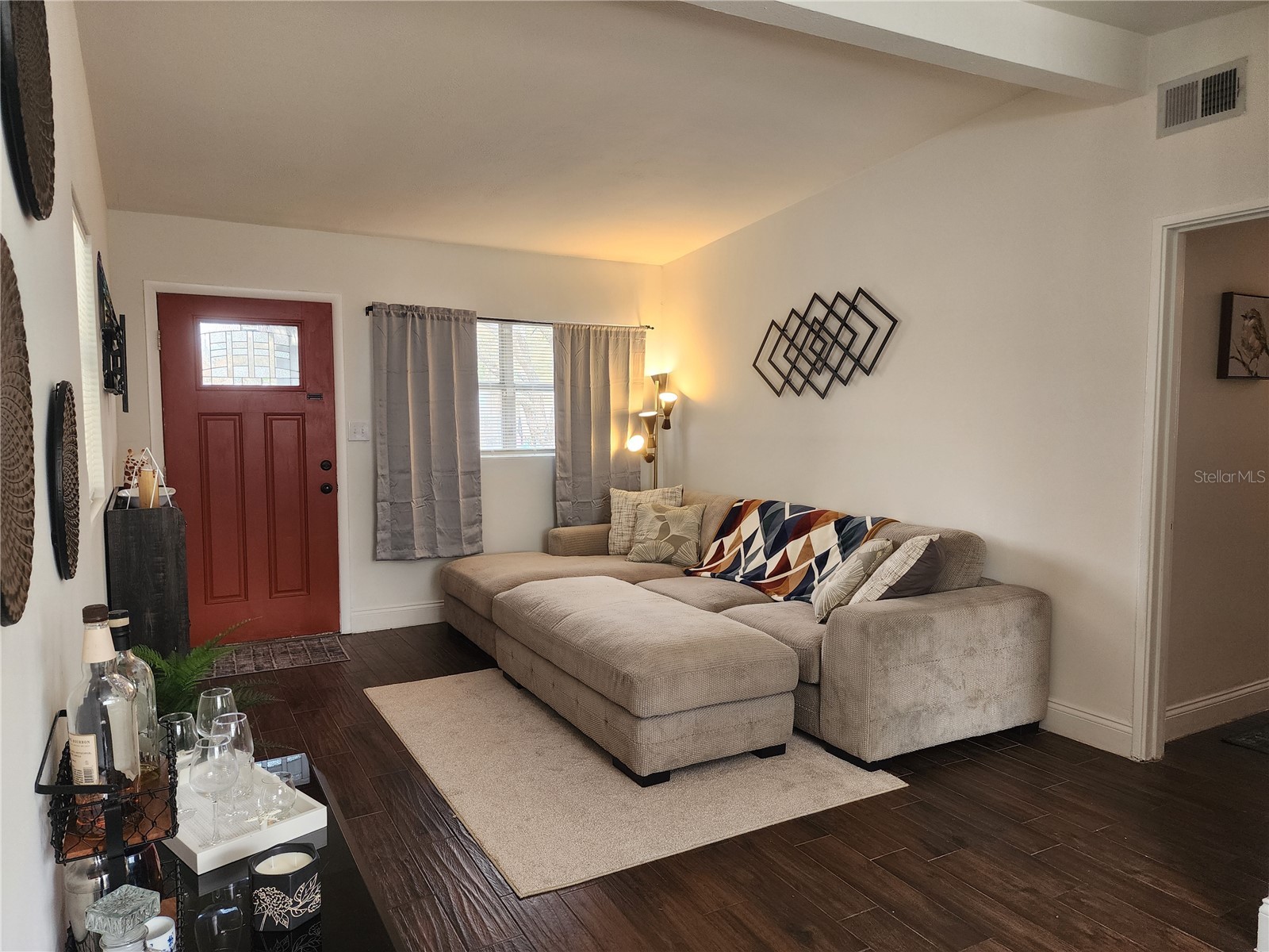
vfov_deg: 58.9
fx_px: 843
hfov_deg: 73.9
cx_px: 634
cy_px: 476
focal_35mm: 23
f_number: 1.8
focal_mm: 6.4
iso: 160
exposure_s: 1/120
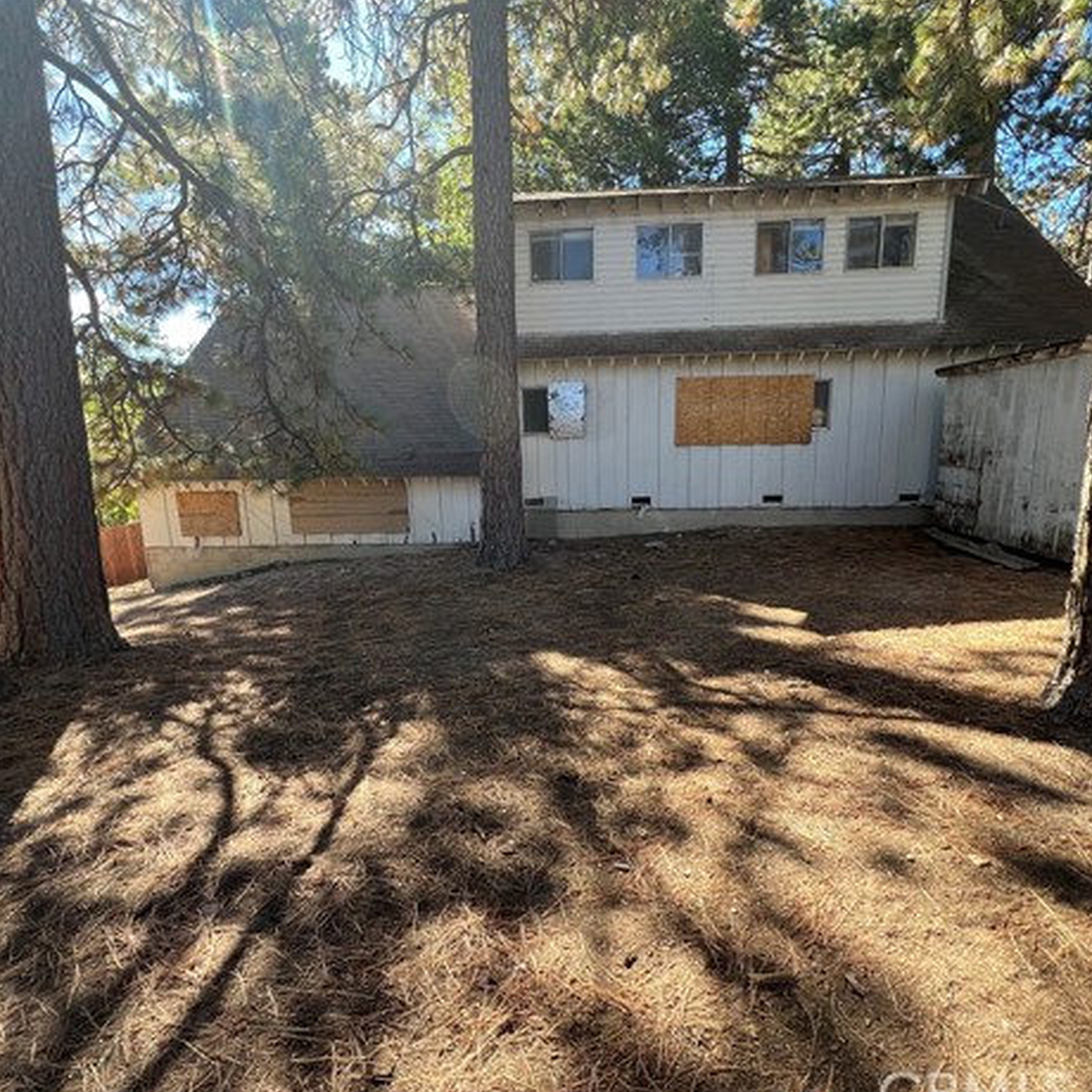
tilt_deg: -10.2
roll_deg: +2.2
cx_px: 567
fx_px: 571
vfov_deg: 87.4
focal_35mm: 16
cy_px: 558
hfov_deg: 87.4
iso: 32
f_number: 1.8
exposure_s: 1/99
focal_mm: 1.57
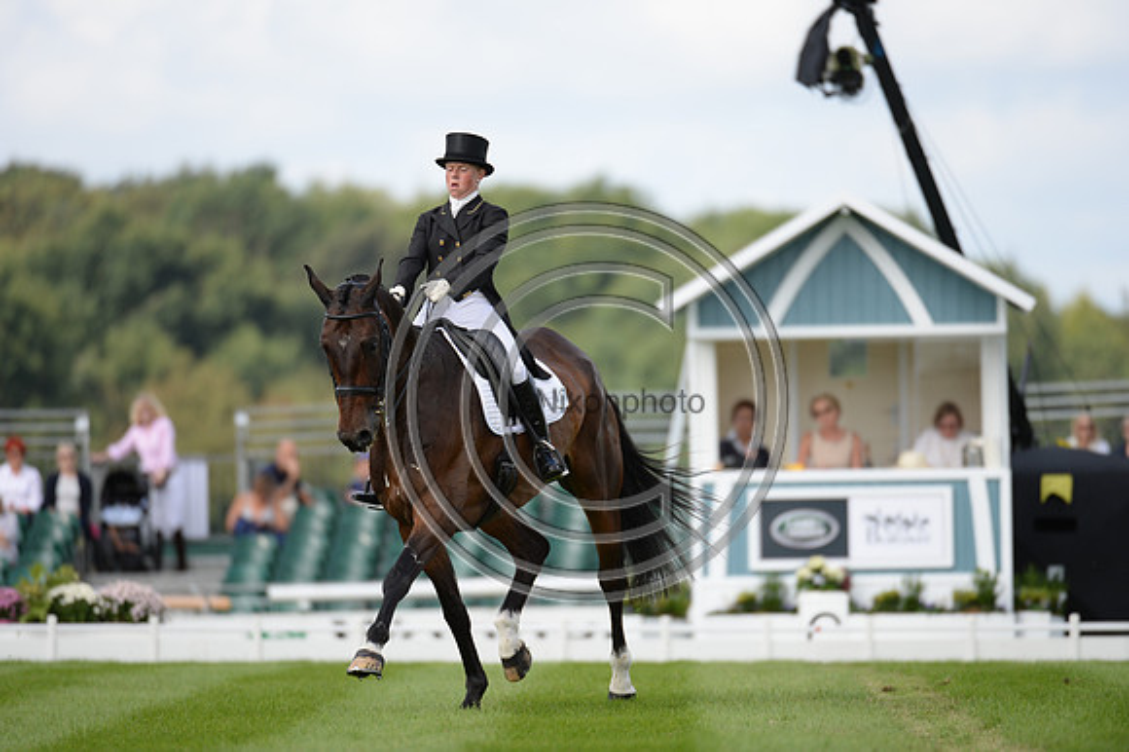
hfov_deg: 5.2
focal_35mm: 400
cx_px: 564
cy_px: 376
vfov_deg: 3.4
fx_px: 12537
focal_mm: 400
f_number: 4
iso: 250
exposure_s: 1/800
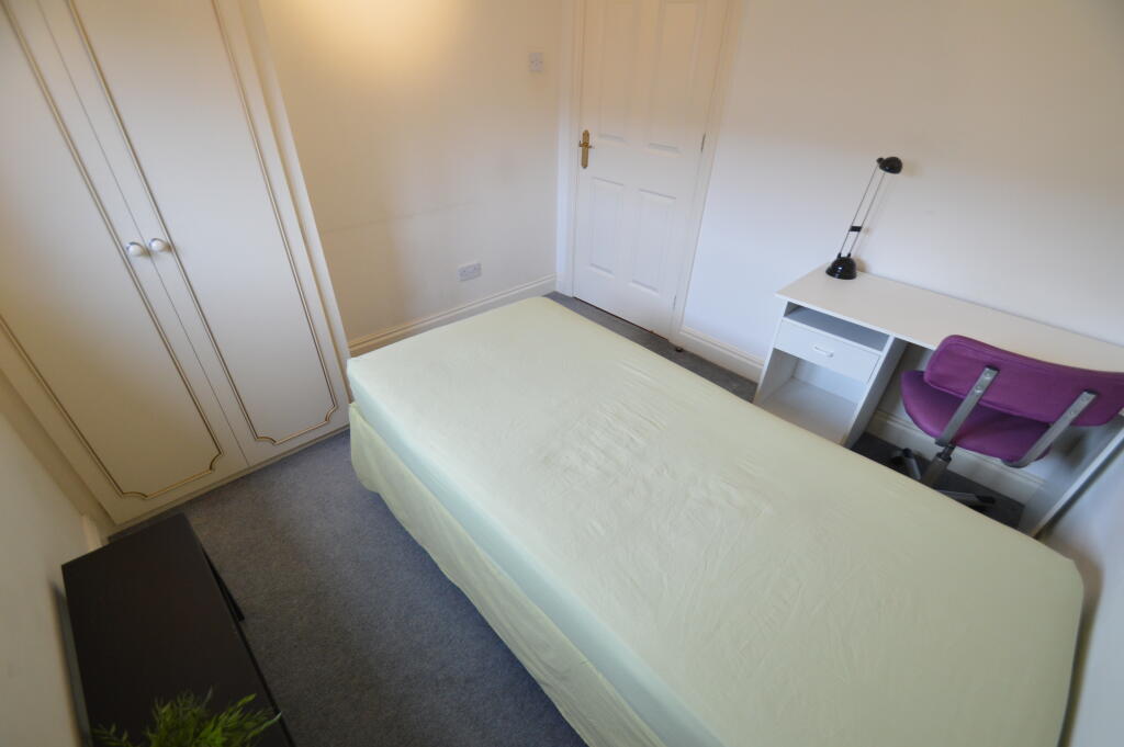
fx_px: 468
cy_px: 374
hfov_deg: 100.4
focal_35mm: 15
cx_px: 562
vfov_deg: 77.2
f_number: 3.5
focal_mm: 10
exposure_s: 1/60
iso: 720
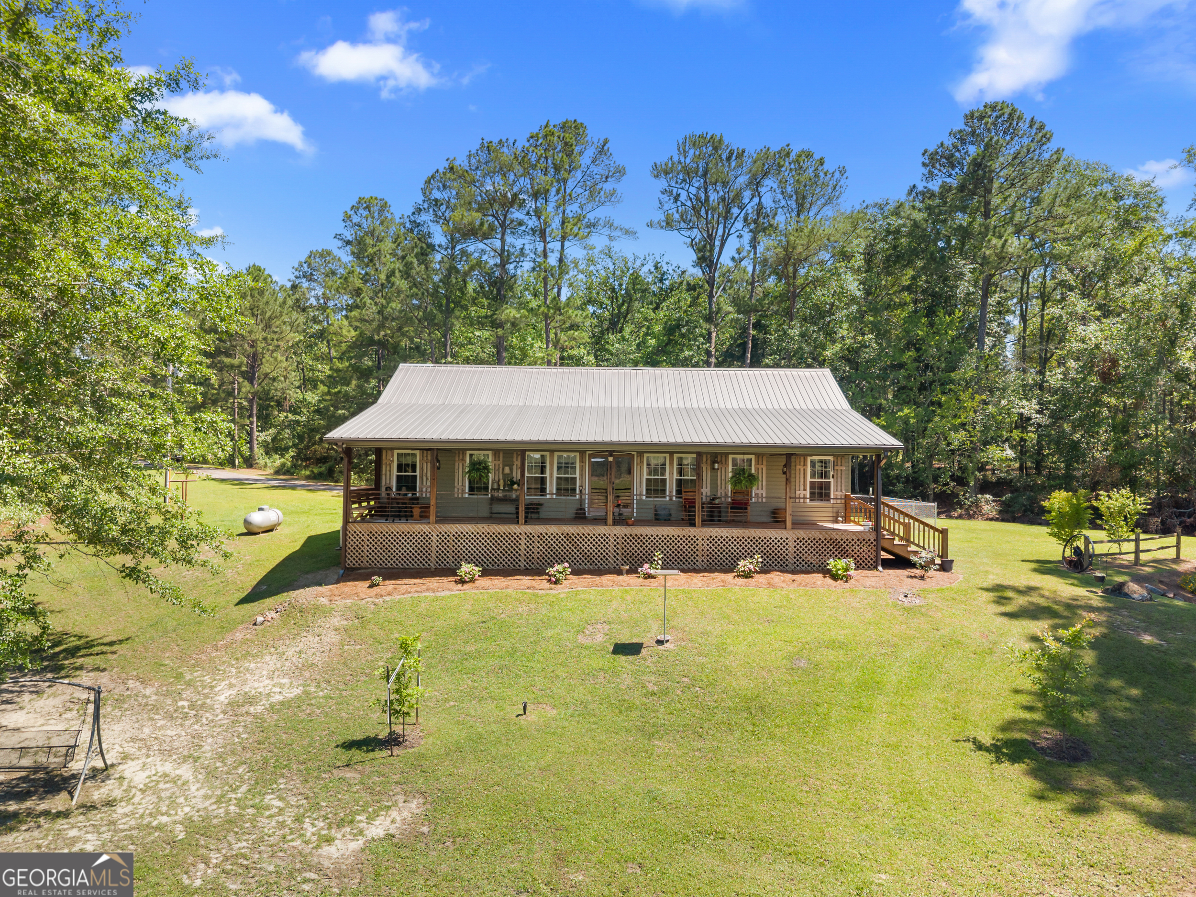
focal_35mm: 24
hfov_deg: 71.6
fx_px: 829
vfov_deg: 56.8
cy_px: 448
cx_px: 598
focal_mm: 8.67
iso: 250
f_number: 1.8
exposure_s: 1/640
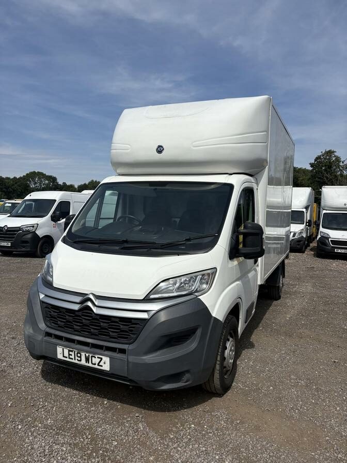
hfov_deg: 53.1
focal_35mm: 26
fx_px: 348
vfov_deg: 67.3
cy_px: 232
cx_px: 174
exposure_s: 1/6993
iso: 50
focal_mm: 5.96
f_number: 1.6
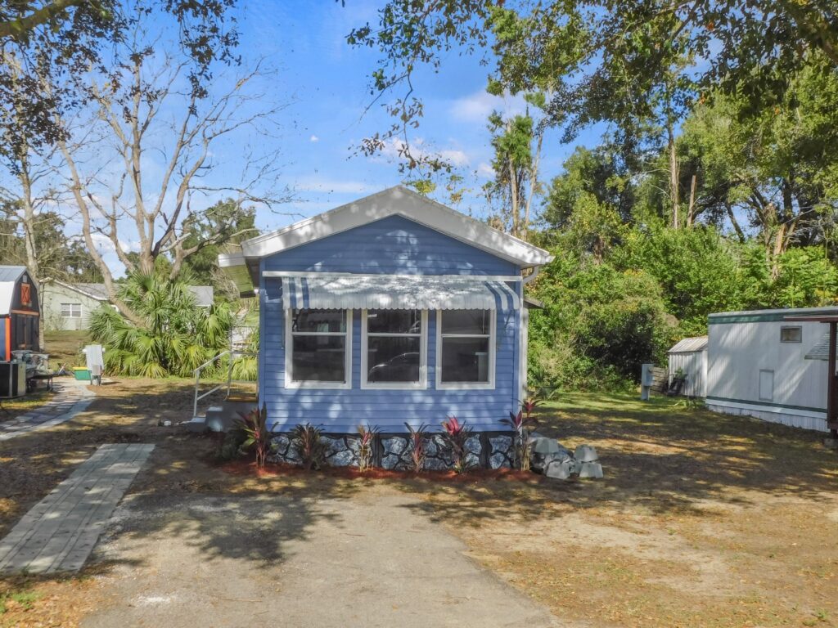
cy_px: 314
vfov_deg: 39.7
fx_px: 872
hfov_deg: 51.4
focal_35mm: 36
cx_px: 419
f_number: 3.5
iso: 125
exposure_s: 1/1000
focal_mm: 6.3
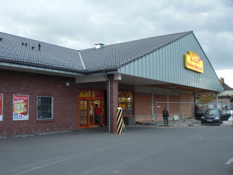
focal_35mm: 38
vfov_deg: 37.7
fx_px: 256
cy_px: 88
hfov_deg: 49.0
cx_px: 116
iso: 100
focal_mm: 6.3
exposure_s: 1/80
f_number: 3.1
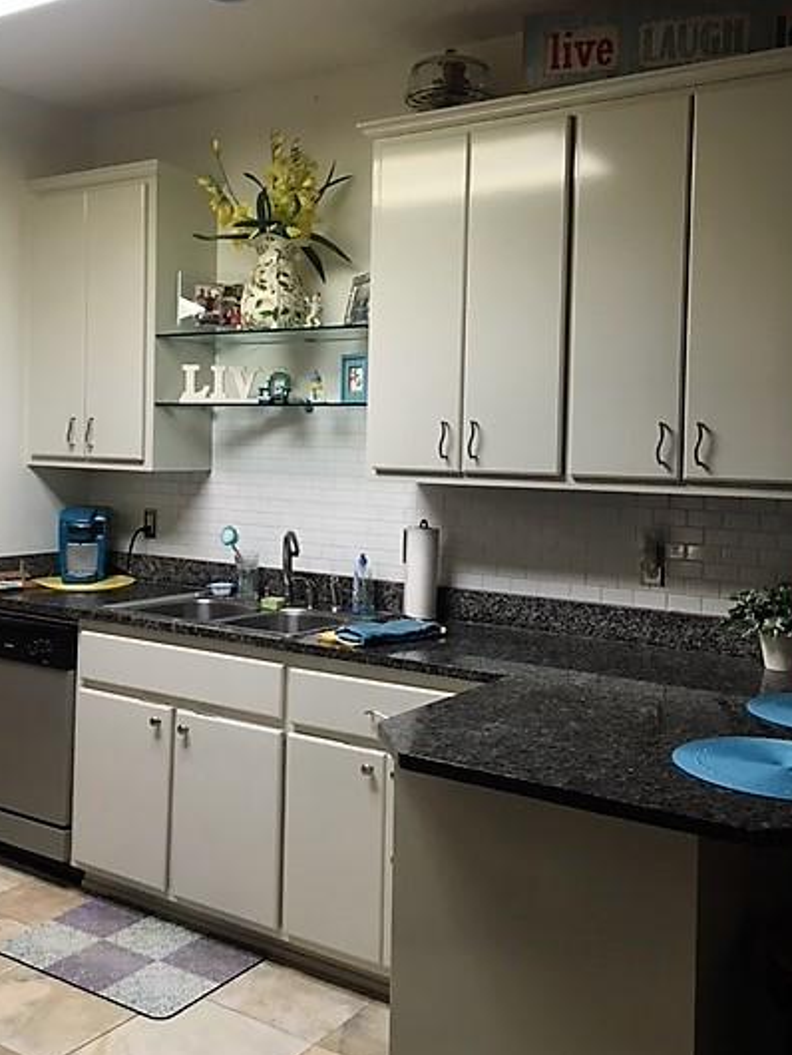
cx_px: 400
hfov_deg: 40.7
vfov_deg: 52.5
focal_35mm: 35
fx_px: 1067
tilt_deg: -1.5
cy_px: 462
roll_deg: -1.1
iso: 64
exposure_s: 1/30
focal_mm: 4.15
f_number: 2.2
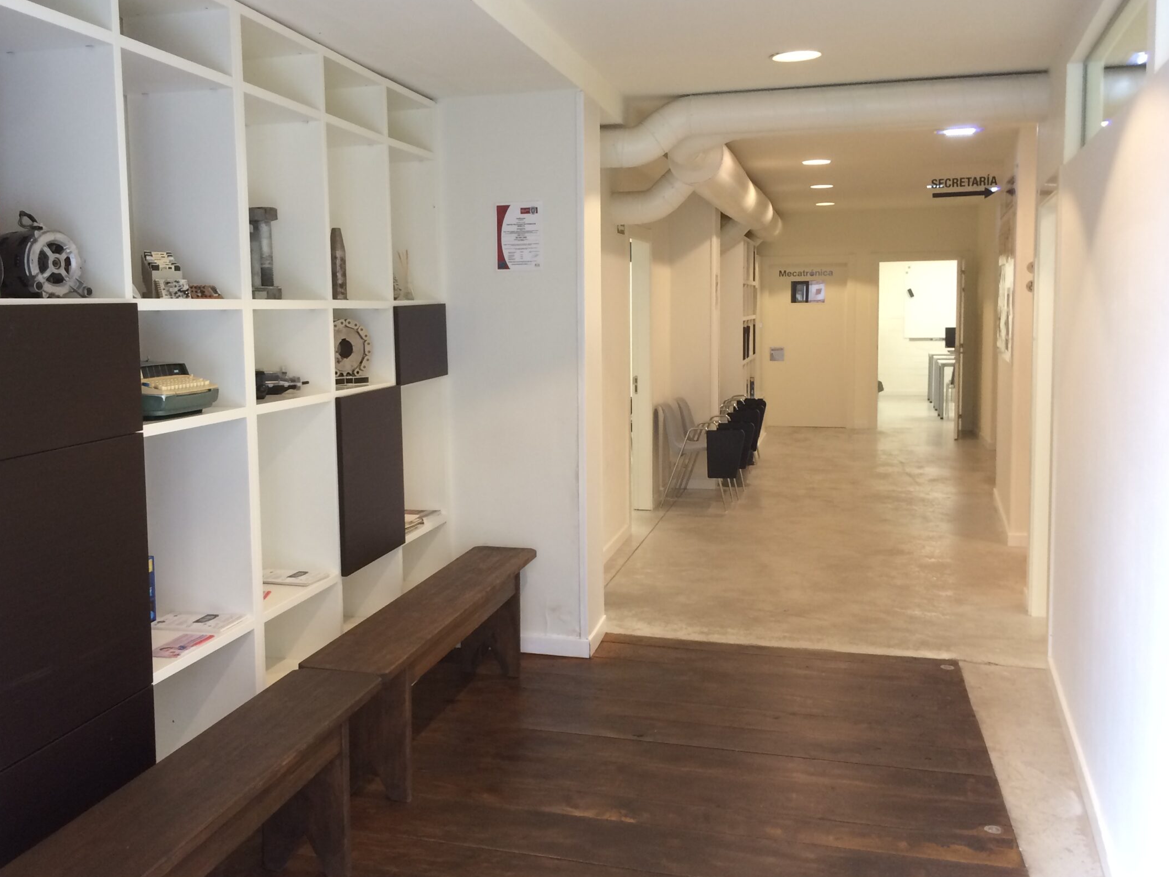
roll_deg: +0.4
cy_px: 399
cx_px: 491
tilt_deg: -5.1
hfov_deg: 52.4
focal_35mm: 35
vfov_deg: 40.7
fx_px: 1182
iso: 64
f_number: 2.2
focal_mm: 4.15
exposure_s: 1/33
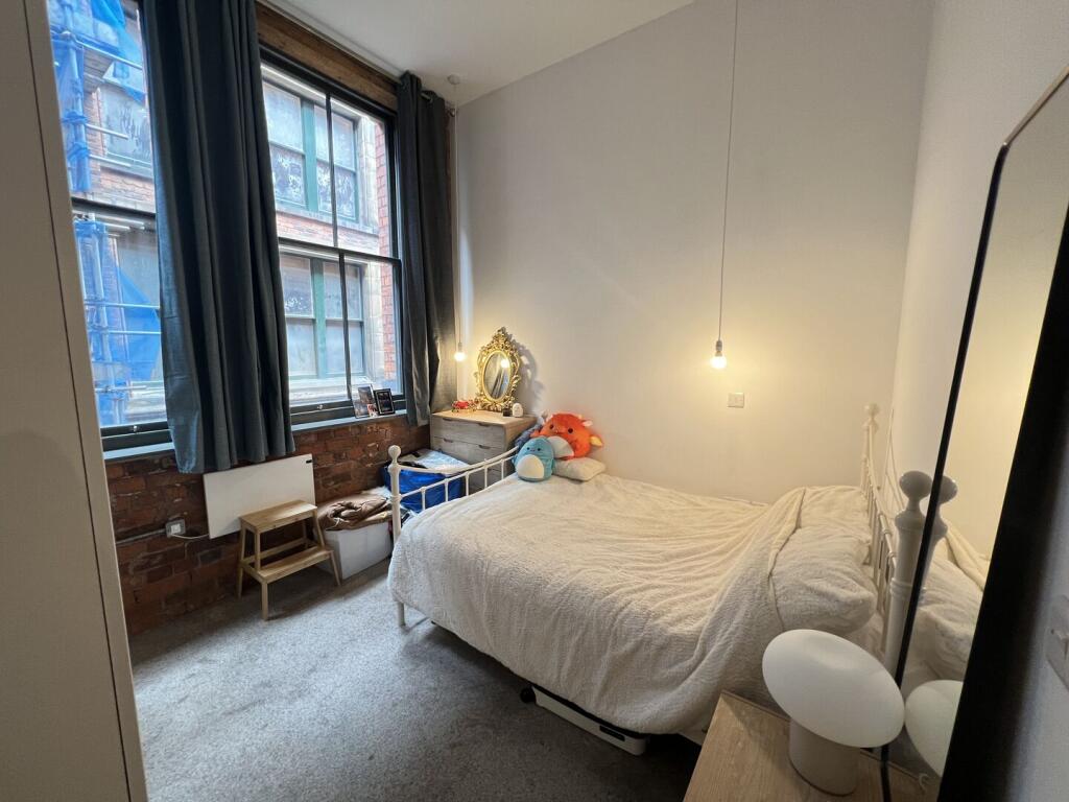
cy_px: 401
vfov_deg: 89.9
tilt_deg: -7.3
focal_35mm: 13
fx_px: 401
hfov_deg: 106.2
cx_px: 534
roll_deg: -0.1
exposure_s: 1/50
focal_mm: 1.57
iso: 160
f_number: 1.8
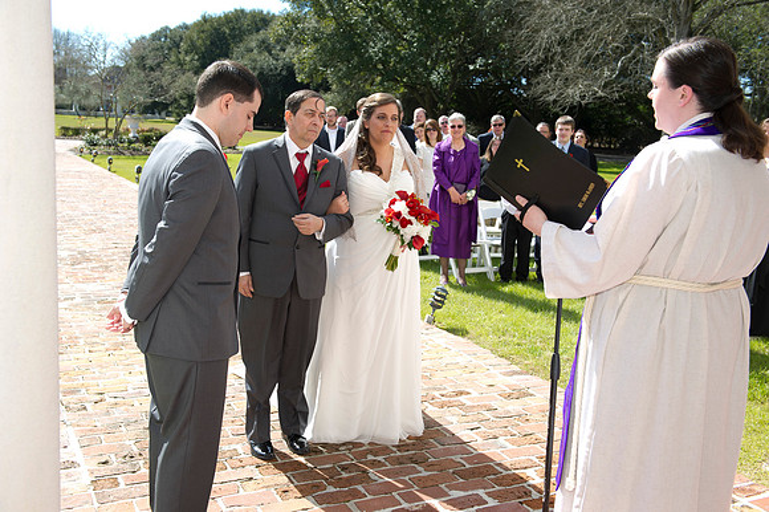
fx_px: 811
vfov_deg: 35.0
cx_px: 384
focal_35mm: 38
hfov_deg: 50.7
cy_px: 256
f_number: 5.6
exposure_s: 1/250
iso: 100
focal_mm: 38
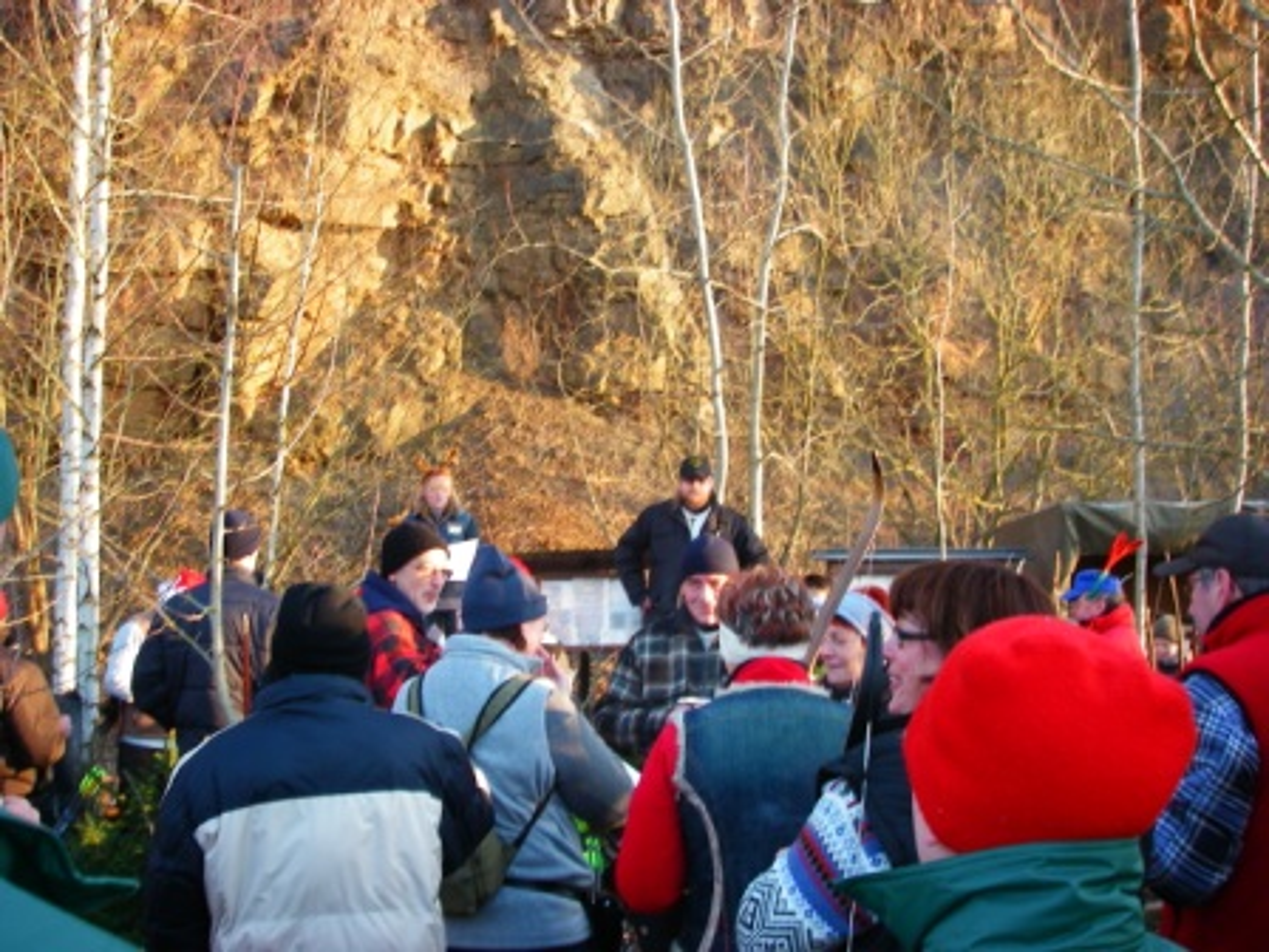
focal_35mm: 38
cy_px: 476
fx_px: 1393
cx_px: 634
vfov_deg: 37.7
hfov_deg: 49.0
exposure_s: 1/50
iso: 64
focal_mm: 6.3
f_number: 3.3
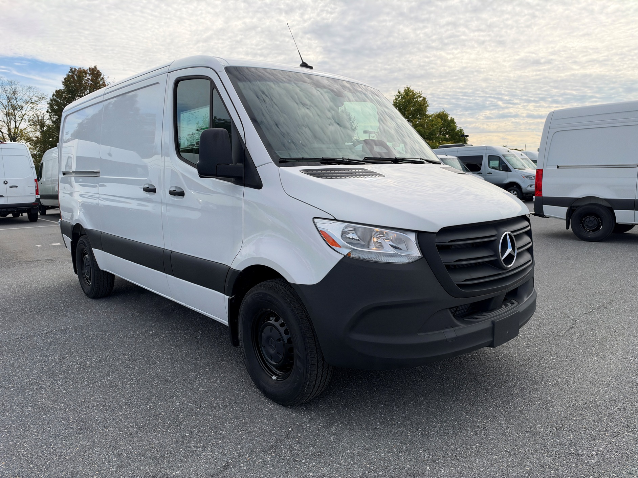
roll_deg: -0.2
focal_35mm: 24
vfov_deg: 56.8
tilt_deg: -5.0
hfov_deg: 71.6
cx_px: 319
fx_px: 442
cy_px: 239
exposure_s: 1/6536
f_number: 1.48
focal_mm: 6.93
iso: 64
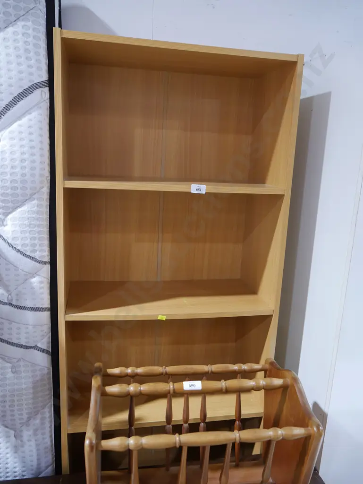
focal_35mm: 28
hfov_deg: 49.8
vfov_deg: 63.4
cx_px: 182
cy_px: 242
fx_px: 391
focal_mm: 14
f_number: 4
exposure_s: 1/60
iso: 1250
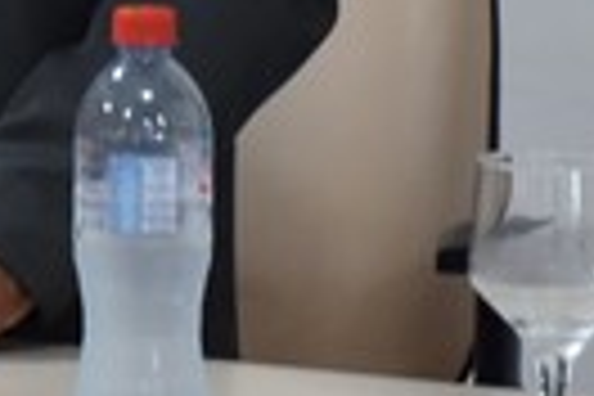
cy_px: -549
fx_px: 6187
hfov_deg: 5.4
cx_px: -324
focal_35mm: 375
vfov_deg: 3.6
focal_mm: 44
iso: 500
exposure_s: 1/60
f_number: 4.2
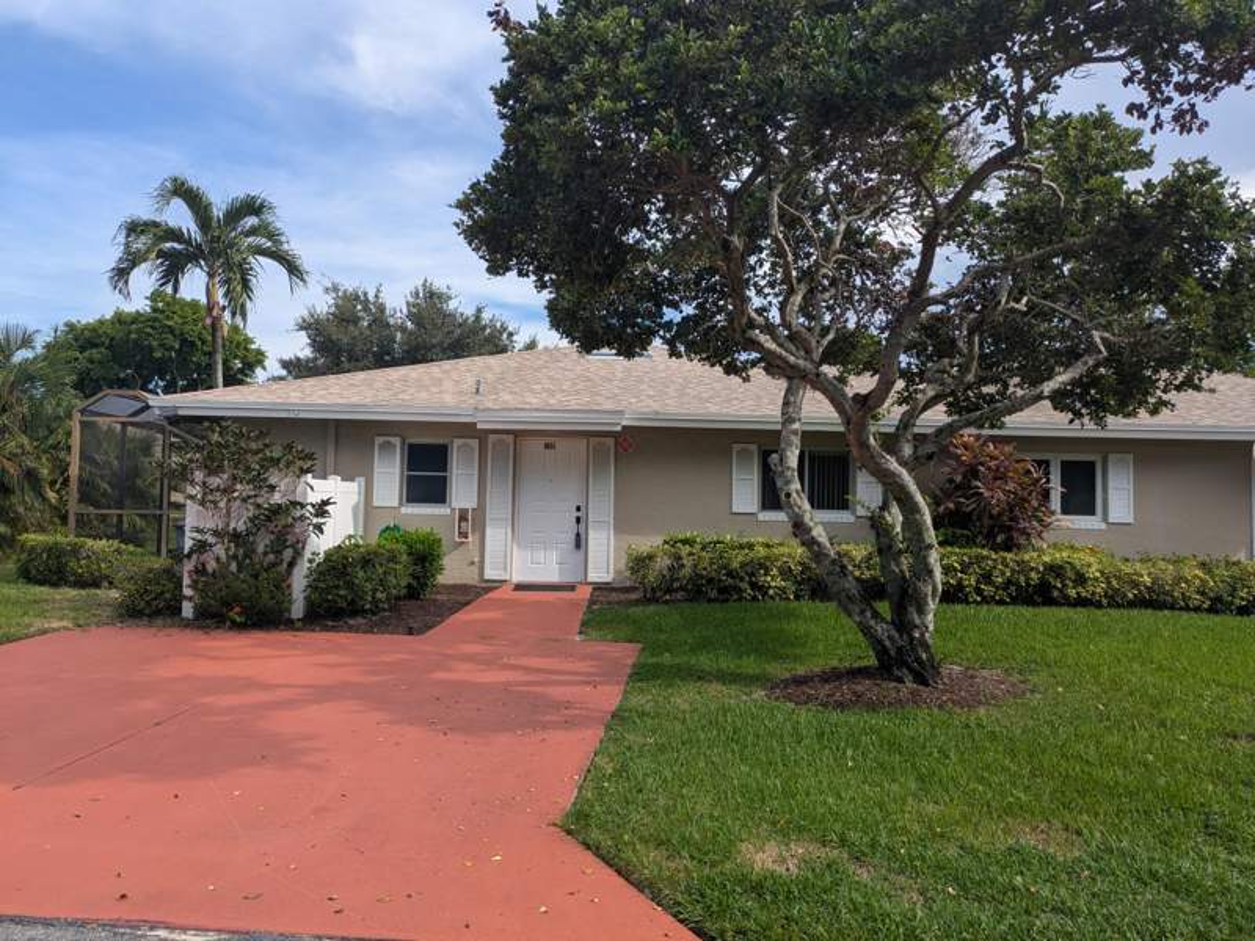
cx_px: 628
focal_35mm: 25
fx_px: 906
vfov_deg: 54.9
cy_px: 470
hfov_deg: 69.4
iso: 45
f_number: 1.89
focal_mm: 5.43
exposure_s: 1/1513
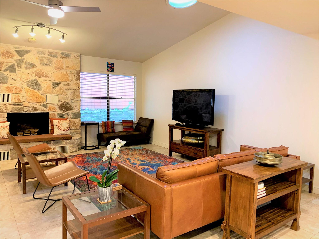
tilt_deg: -5.5
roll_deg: -1.7
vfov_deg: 53.1
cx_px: 160
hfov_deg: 67.3
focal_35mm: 26
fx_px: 240
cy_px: 120
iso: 200
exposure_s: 1/60
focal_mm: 4.25
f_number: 1.8
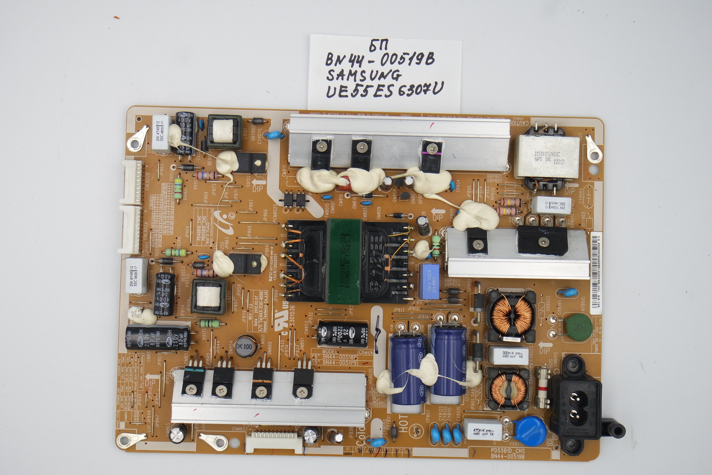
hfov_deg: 41.1
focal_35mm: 48
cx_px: 356
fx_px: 949
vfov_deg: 28.1
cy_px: 238
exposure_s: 1/125
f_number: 4.5
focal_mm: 18
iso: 160
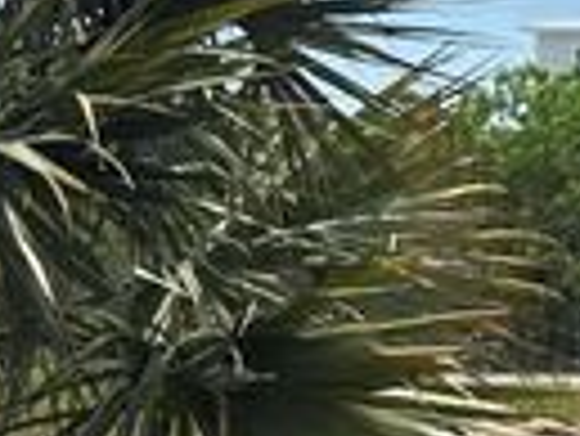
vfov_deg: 7.8
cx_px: 1731
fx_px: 3186
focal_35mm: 190
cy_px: 261
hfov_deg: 8.7
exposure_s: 1/8264
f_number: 1.78
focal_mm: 6.76
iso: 64
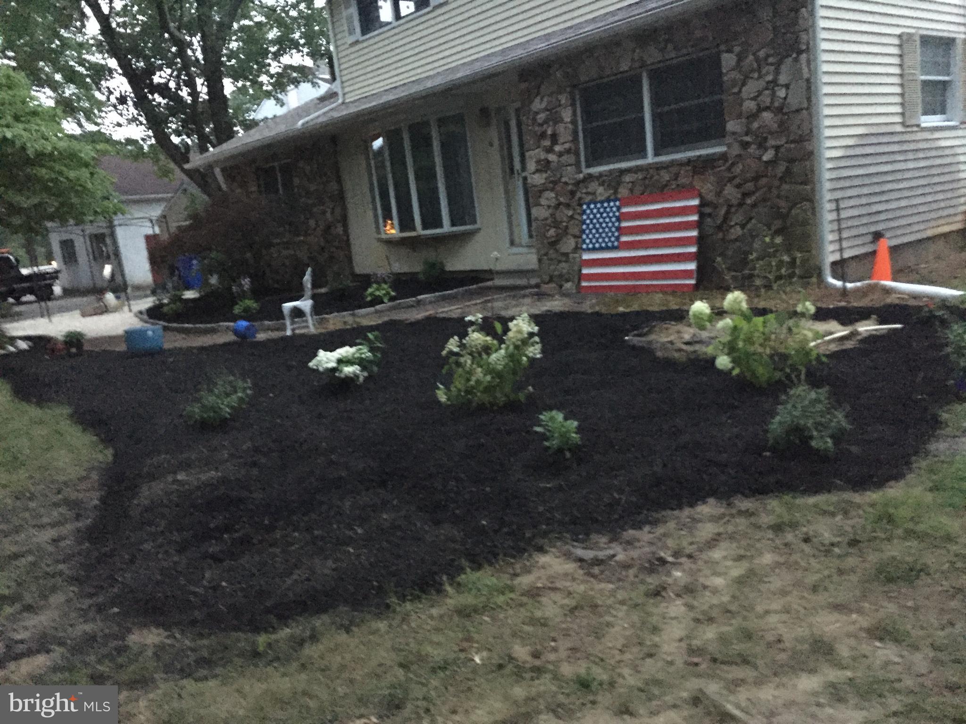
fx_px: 809
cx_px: 483
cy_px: 362
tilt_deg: -11.2
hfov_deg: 61.7
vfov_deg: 48.2
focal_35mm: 29
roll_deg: +6.8
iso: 1250
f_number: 2.2
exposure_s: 1/15
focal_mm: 4.15
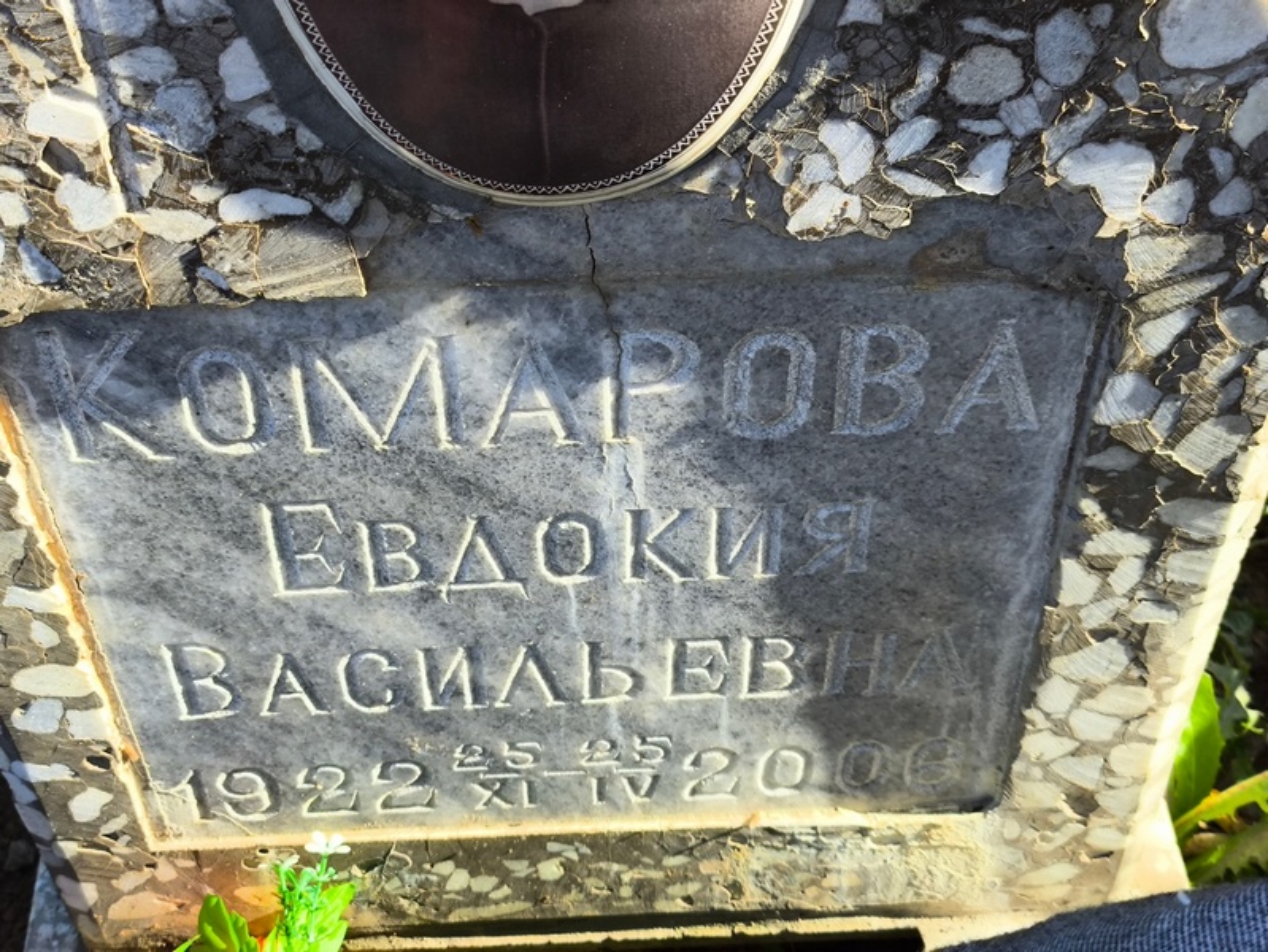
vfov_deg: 29.1
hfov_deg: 38.2
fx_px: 1832
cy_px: 476
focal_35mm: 50
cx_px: 634
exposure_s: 1/484
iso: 50
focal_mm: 4.71
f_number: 1.7
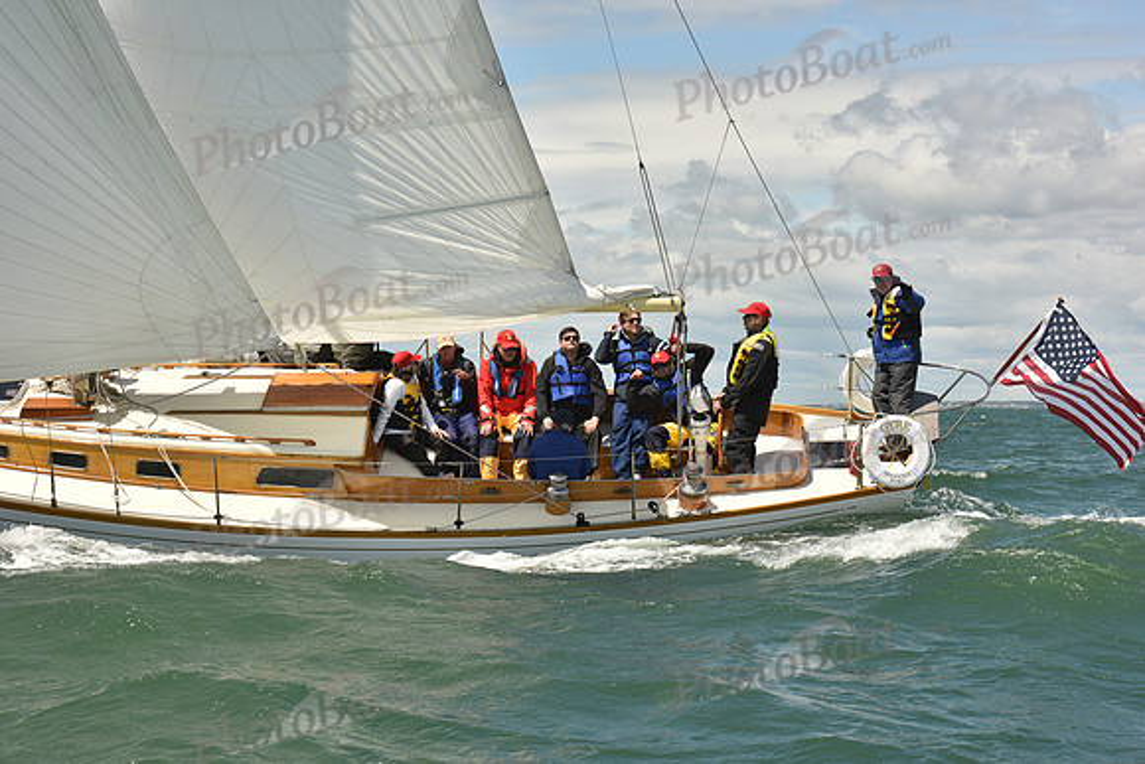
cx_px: 572
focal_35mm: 85
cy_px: 382
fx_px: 2704
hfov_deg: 23.9
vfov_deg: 16.1
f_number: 11
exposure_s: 1/800
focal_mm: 85
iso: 320
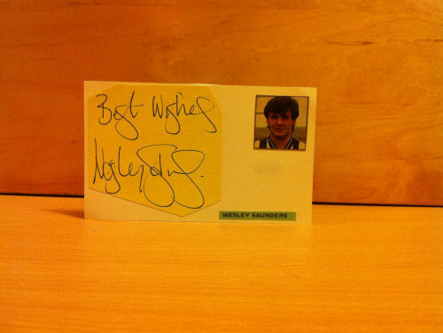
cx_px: 222
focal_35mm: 35
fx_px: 448
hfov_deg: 52.6
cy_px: 166
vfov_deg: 40.7
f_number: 2.8
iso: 250
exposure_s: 1/17
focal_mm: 3.85
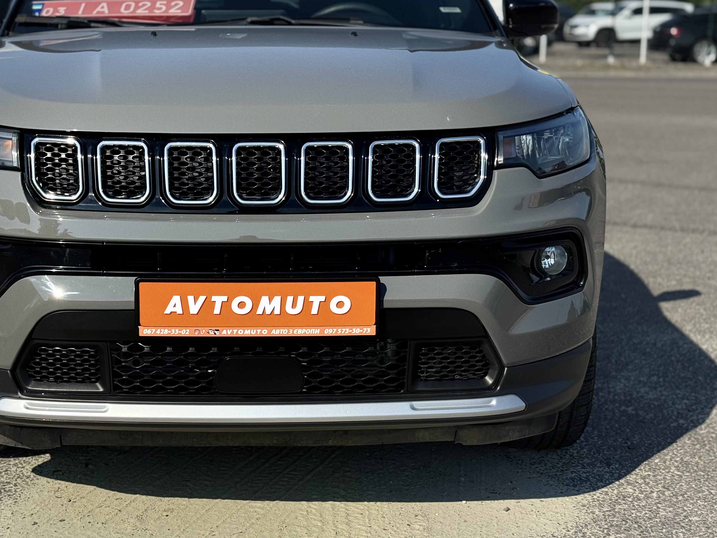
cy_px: 202
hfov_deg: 29.2
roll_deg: -1.6
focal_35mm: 66
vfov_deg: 22.2
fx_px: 1367
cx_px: 251
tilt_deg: -8.2
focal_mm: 6.76
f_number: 1.78
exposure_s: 1/7092
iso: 80
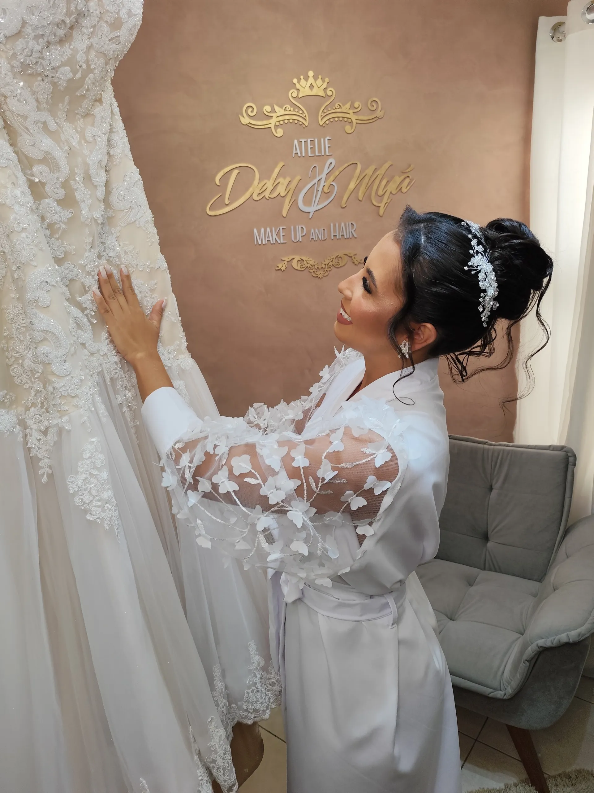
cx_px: 297
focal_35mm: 23
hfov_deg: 58.9
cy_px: 396
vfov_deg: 73.9
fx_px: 526
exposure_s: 1/120
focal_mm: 6.19
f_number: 1.65
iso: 125
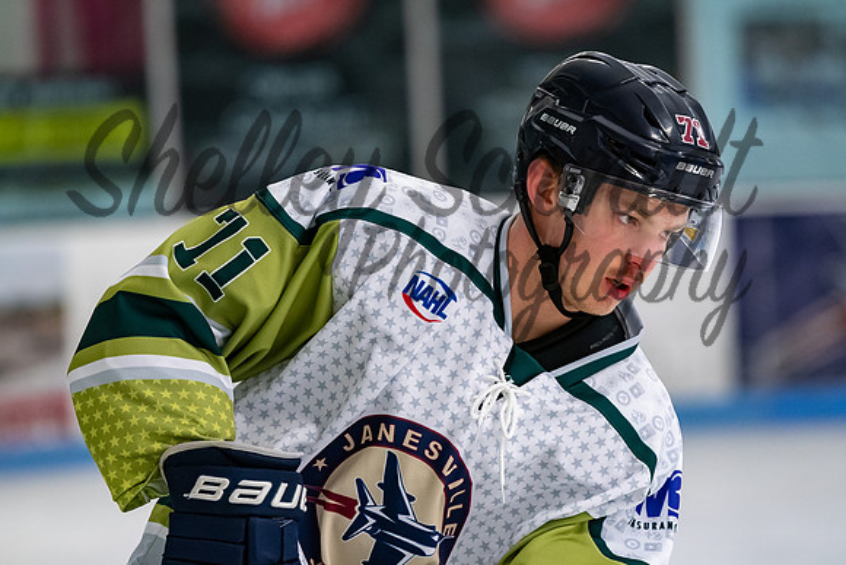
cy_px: 282
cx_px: 423
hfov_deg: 6.9
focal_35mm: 300
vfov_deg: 4.6
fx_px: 7051
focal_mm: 200
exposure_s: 1/800
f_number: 3.2
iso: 2000
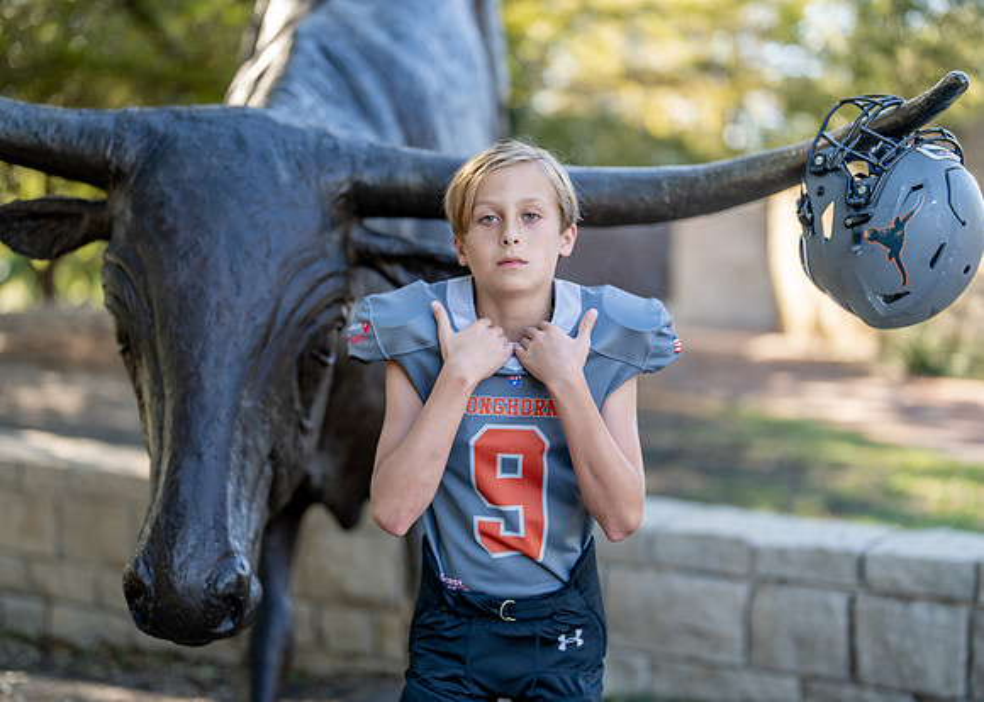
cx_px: 506
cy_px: 351
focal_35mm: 53
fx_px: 1467
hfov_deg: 37.1
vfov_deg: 26.9
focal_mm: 50
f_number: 1.2
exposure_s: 1/1000
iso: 100
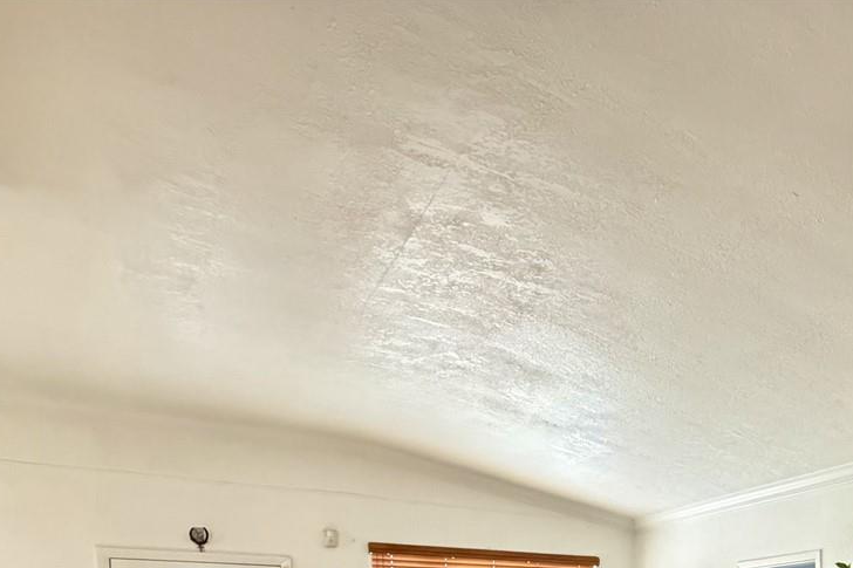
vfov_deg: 32.9
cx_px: 721
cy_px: 699
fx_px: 758
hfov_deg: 53.5
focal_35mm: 32
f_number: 2.2
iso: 1250
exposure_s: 1/30
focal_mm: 2.22
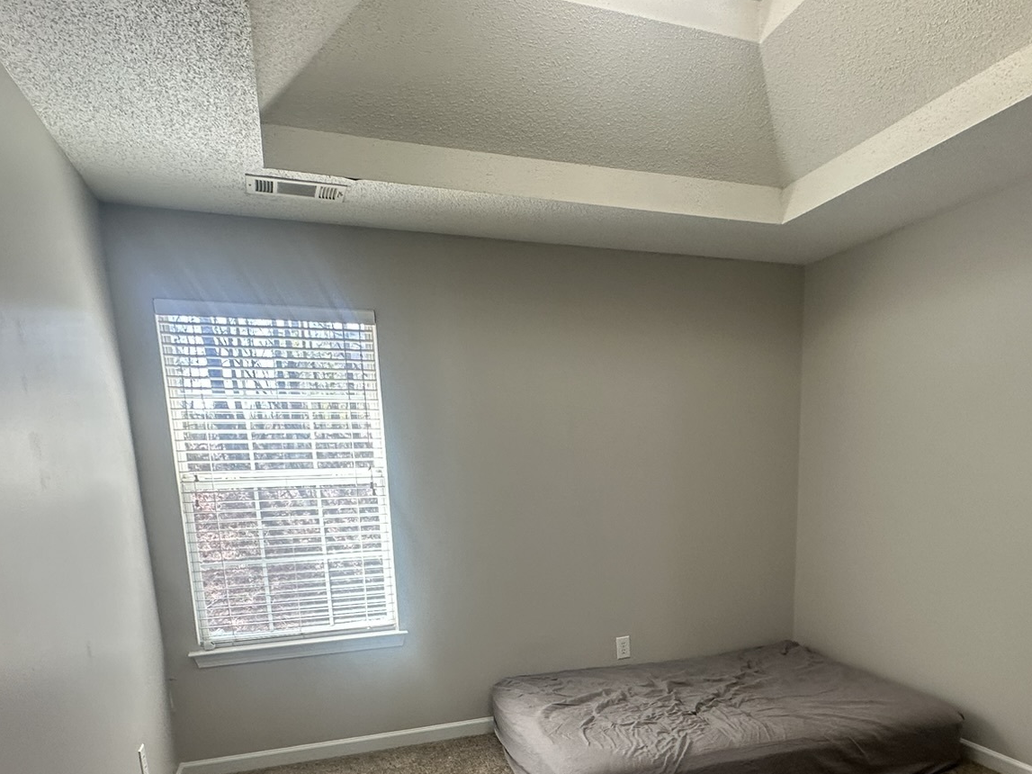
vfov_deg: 51.6
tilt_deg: -10.6
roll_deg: +1.3
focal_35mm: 25
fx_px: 745
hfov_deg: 69.1
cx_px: 588
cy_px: 615
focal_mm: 2.22
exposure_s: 1/120
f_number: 2.2
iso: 125
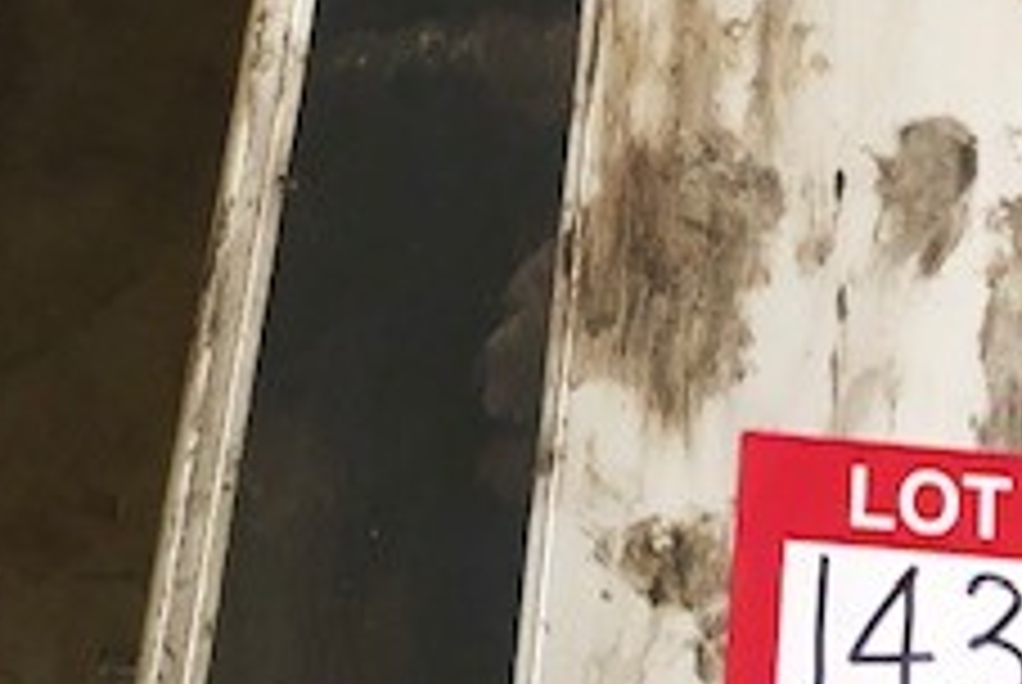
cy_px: -117
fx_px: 2331
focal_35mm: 82
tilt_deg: -62.5
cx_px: 653
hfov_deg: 24.6
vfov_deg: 16.1
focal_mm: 3.99
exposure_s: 1/12
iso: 100
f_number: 1.8
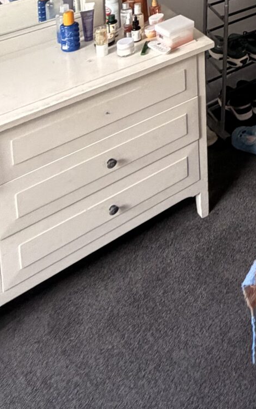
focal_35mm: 51
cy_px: -170
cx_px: 473
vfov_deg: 28.9
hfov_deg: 18.9
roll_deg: -2.4
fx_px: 569
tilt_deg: -8.7
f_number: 2.2
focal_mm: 2.22
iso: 250
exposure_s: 1/121
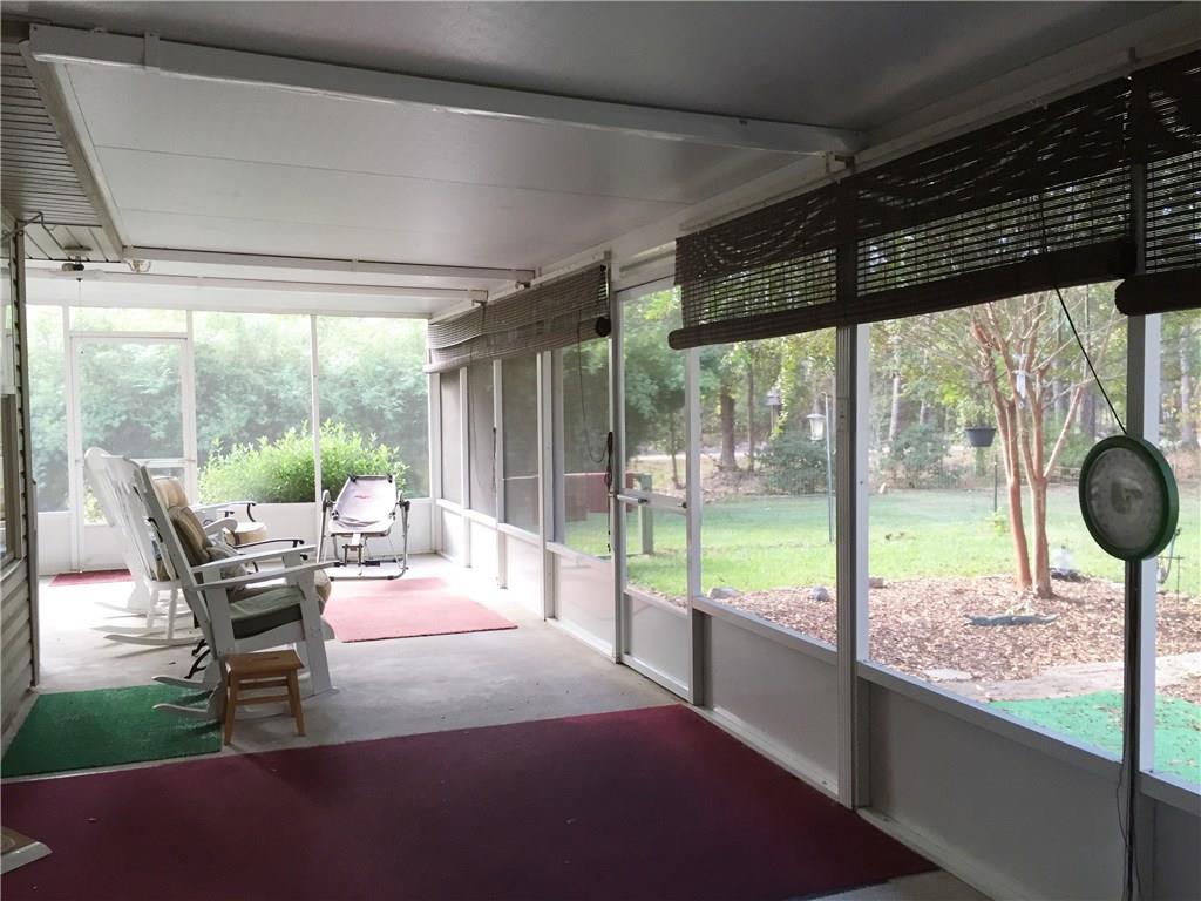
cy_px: 450
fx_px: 1006
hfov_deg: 61.7
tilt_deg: -0.9
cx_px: 600
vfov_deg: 48.2
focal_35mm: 29
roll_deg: -1.0
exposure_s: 1/30
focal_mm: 4.15
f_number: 2.2
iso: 32
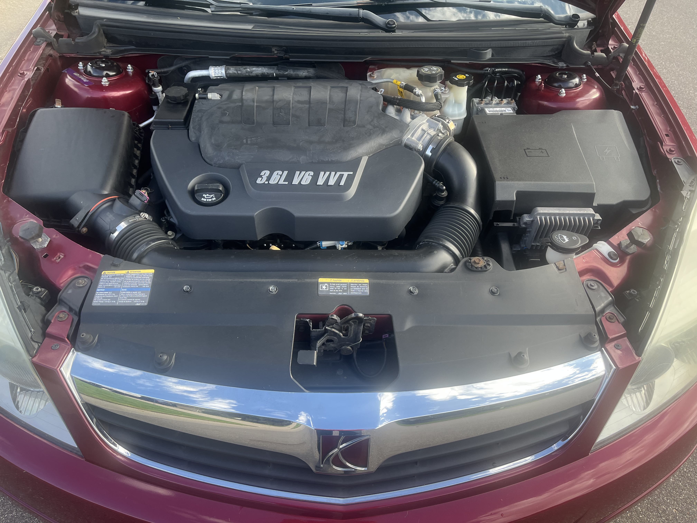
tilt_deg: -43.8
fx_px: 524
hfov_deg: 67.3
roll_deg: -4.5
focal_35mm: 26
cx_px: 348
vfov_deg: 53.1
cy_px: 262
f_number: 1.6
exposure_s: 1/334
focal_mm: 5.1
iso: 50
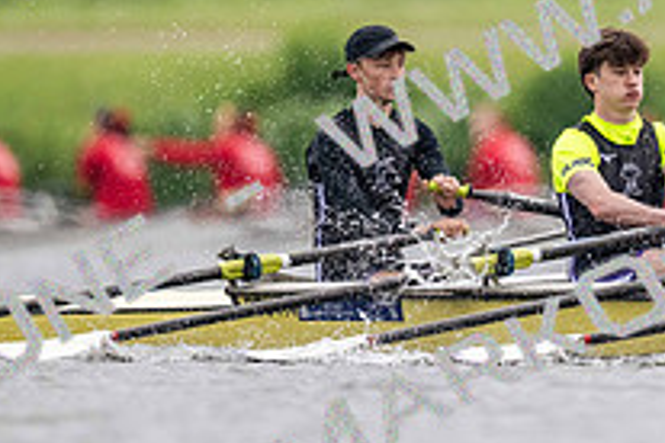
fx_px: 31031
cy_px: 178
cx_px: 713
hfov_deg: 1.2
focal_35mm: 1680
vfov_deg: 0.8
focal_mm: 600
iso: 1800
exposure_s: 1/2000
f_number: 4
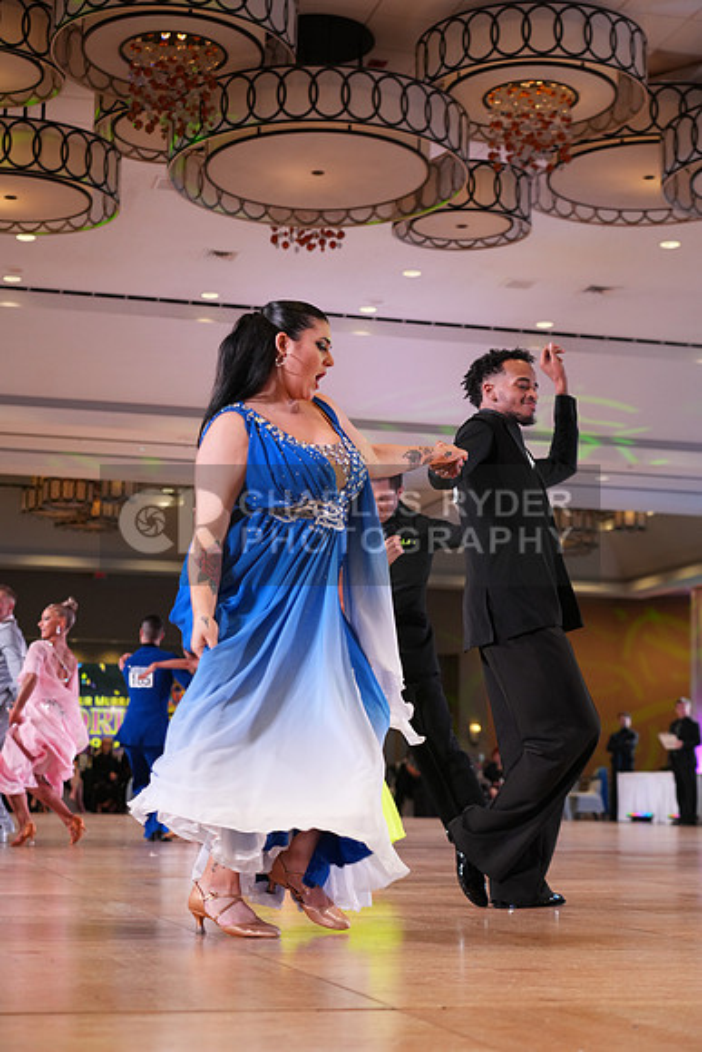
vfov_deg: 34.5
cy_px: 526
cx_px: 351
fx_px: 1695
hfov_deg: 23.4
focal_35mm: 58
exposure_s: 1/320
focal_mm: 58
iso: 2000
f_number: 4
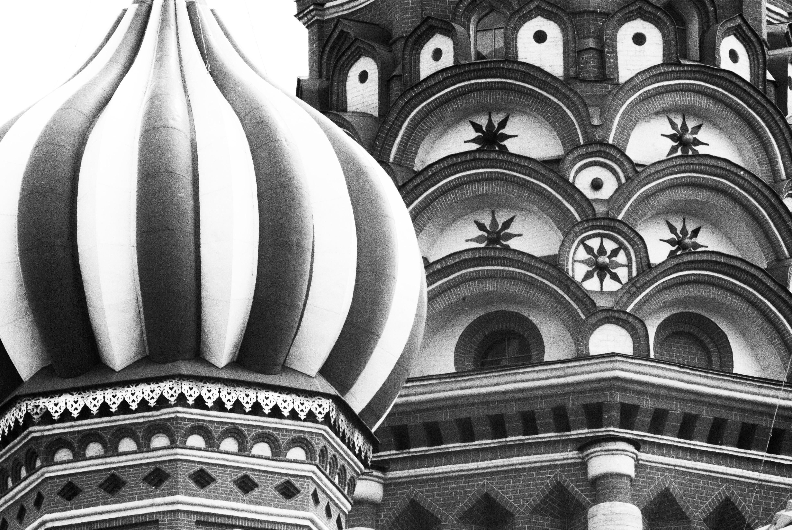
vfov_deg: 6.2
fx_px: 4890
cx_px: 396
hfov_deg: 9.3
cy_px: 265
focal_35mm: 222
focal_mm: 148
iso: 400
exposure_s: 1/125
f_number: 22
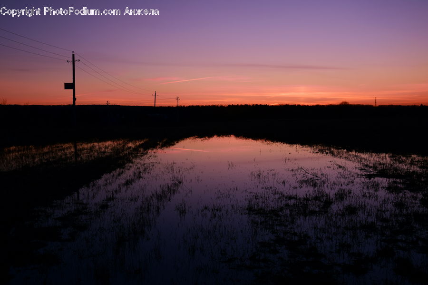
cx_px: 214
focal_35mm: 38
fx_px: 446
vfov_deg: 35.5
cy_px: 142
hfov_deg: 51.3
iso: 125
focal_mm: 25
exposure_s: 1/30
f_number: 6.3
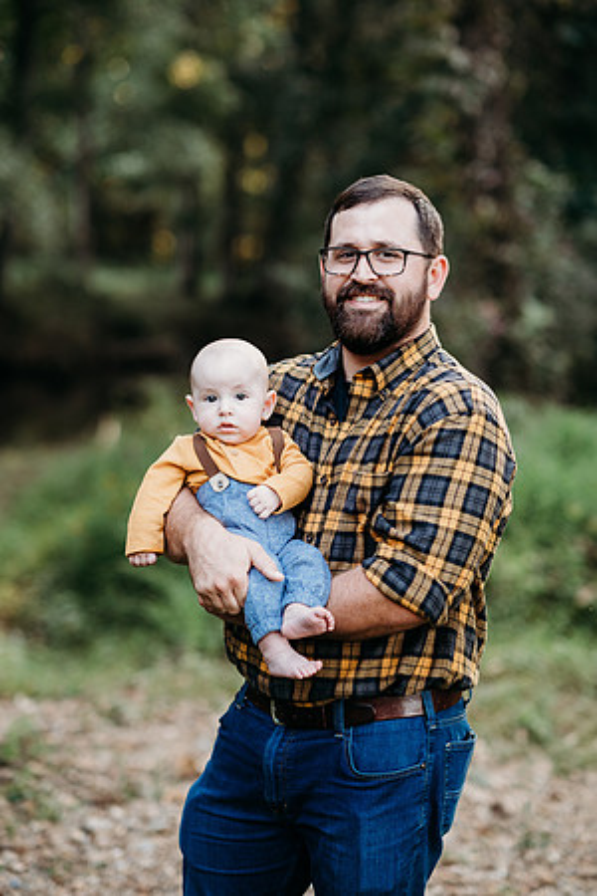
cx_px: 298
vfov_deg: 23.9
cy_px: 448
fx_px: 2114
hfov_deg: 16.1
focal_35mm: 85
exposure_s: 1/200
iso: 200
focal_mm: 85
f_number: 2.2
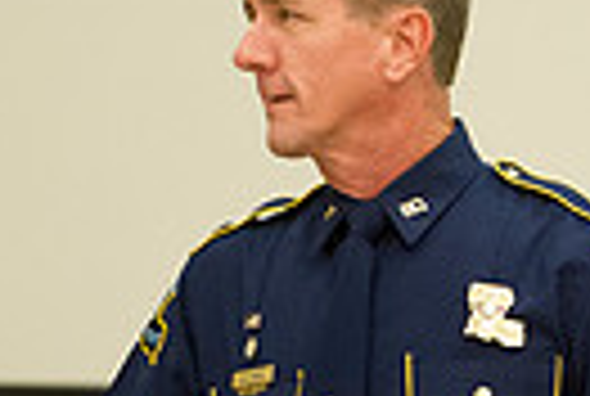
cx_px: 703
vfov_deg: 1.6
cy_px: 297
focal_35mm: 882
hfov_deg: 2.3
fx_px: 14488
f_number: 2.8
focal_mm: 200
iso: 3200
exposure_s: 1/60
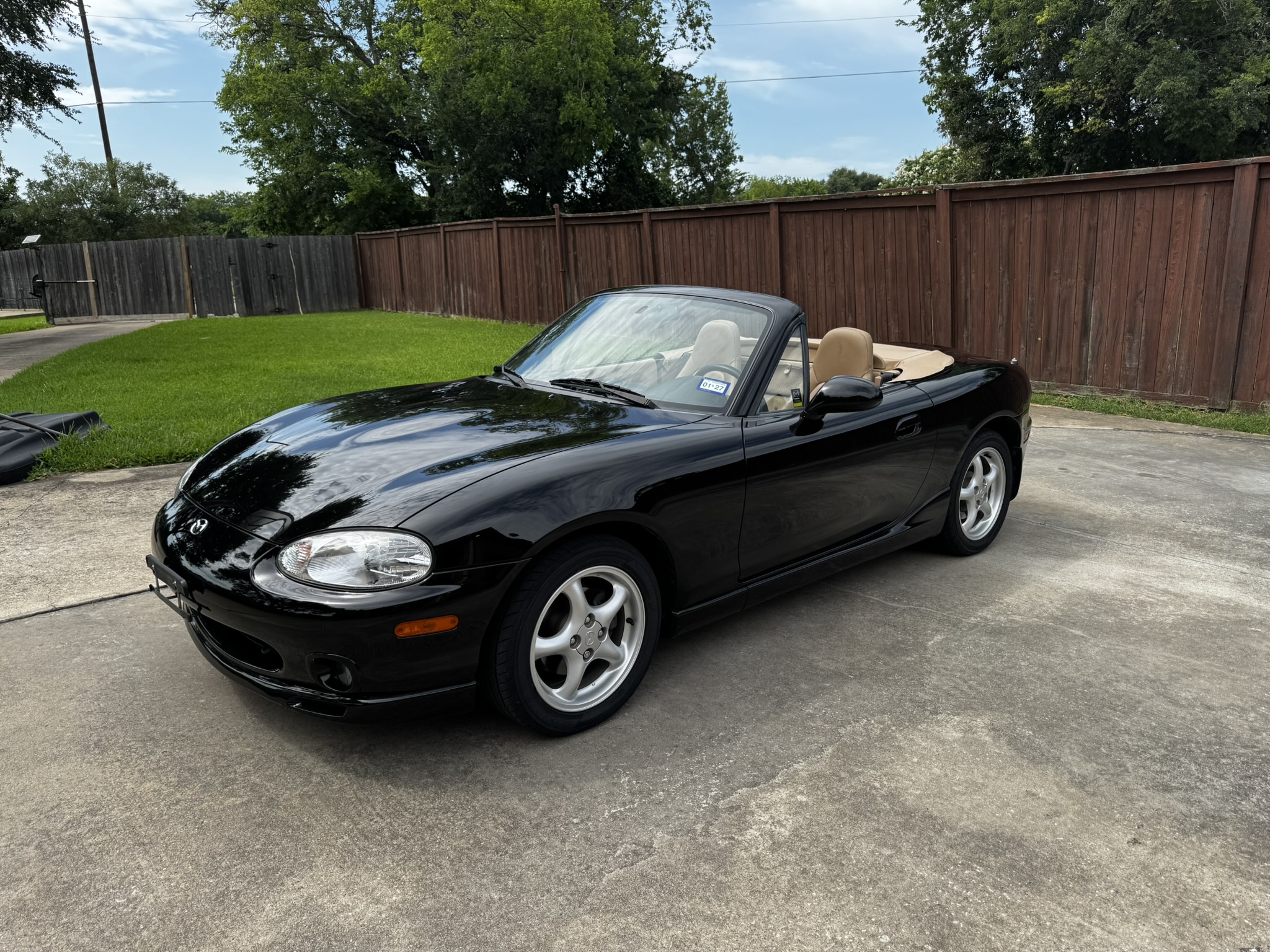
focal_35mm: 24
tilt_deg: -14.6
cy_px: 476
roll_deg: -0.4
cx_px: 635
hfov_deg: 71.6
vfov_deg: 56.8
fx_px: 881
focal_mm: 6.76
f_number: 1.78
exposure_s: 1/2174
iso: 80
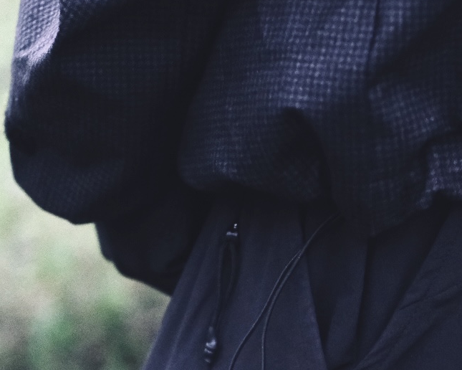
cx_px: 382
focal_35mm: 137
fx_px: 1873
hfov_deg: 14.0
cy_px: 302
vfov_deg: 11.2
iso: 6400
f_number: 2.2
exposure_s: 1/2000
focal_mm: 35
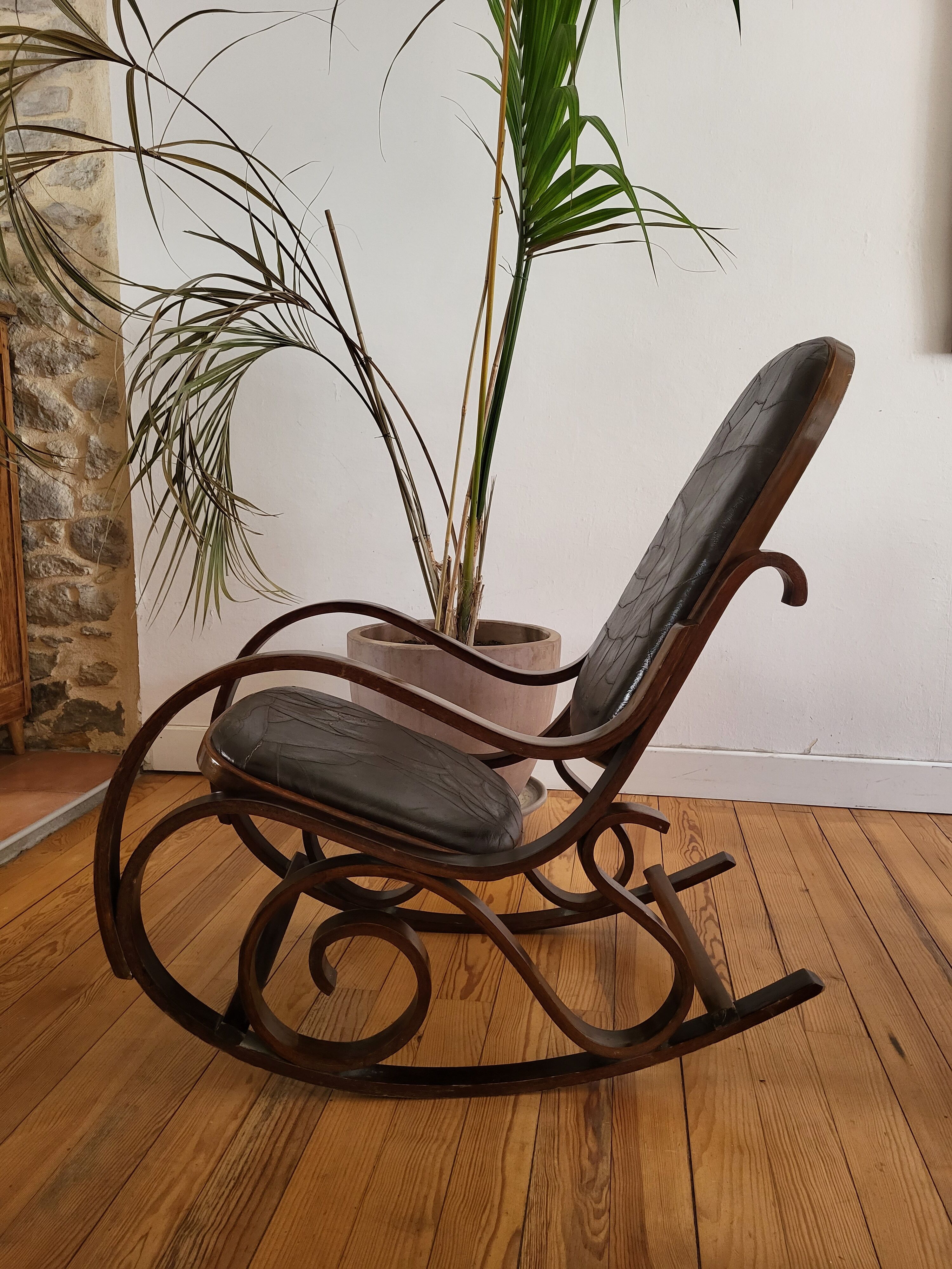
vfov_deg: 67.3
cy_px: 634
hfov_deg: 53.1
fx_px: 953
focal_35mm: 26
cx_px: 476
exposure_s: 1/100
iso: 250
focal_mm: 5.4
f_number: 1.8
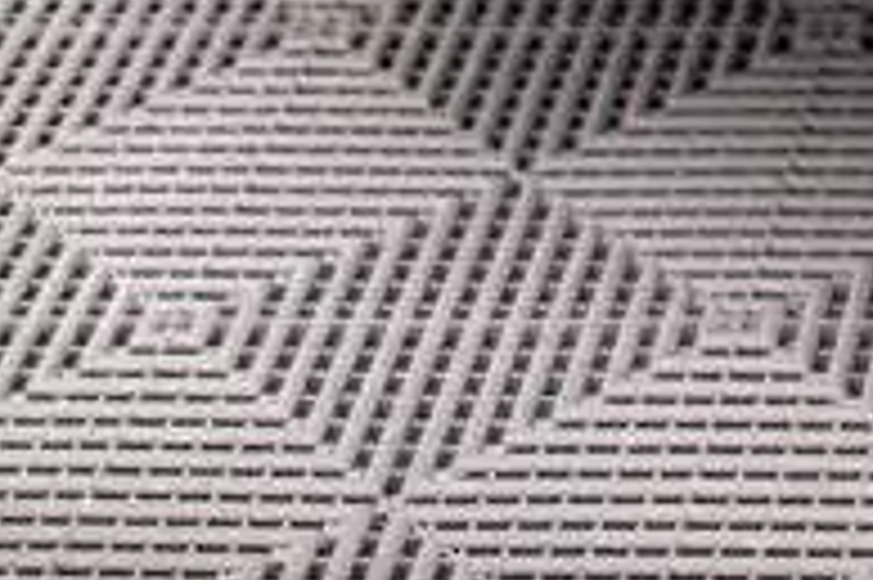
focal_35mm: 185
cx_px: 1456
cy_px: -457
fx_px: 4482
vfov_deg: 7.2
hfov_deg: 10.6
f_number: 2.2
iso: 1250
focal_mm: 35
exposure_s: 1/125
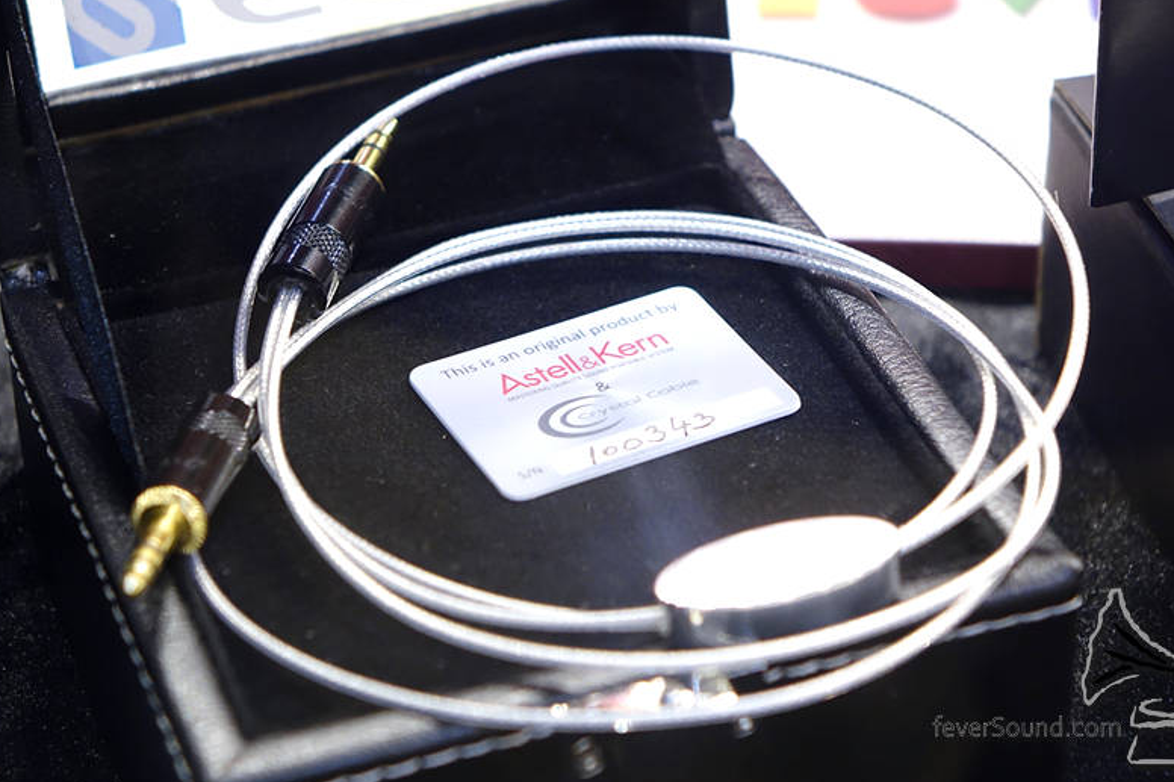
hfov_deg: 18.8
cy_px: 362
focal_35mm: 109
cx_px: 598
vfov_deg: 12.6
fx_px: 3554
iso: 800
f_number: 2.8
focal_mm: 34.62
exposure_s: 1/125
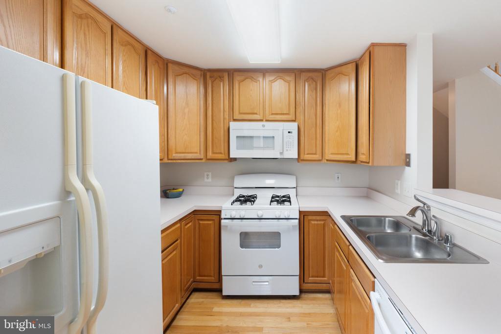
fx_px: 209
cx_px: 250
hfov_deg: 100.4
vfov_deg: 77.3
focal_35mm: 15
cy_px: 167
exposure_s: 1/13
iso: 800
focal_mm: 10
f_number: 8
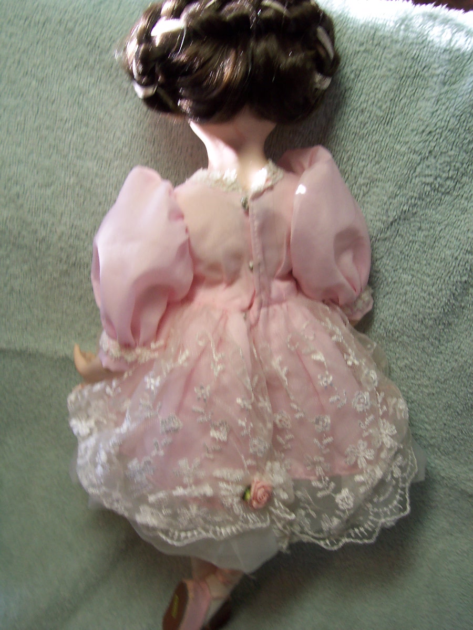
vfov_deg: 50.1
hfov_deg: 38.7
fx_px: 674
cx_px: 236
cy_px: 315
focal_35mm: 37
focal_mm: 5.6
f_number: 2.8
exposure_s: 1/45
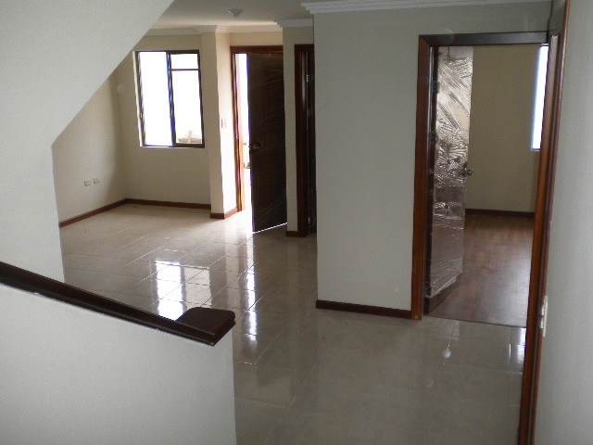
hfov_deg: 52.6
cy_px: 222
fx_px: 600
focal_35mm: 35
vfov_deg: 40.7
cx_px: 296
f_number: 3.1
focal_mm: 6.3
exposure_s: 1/59.8
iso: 113
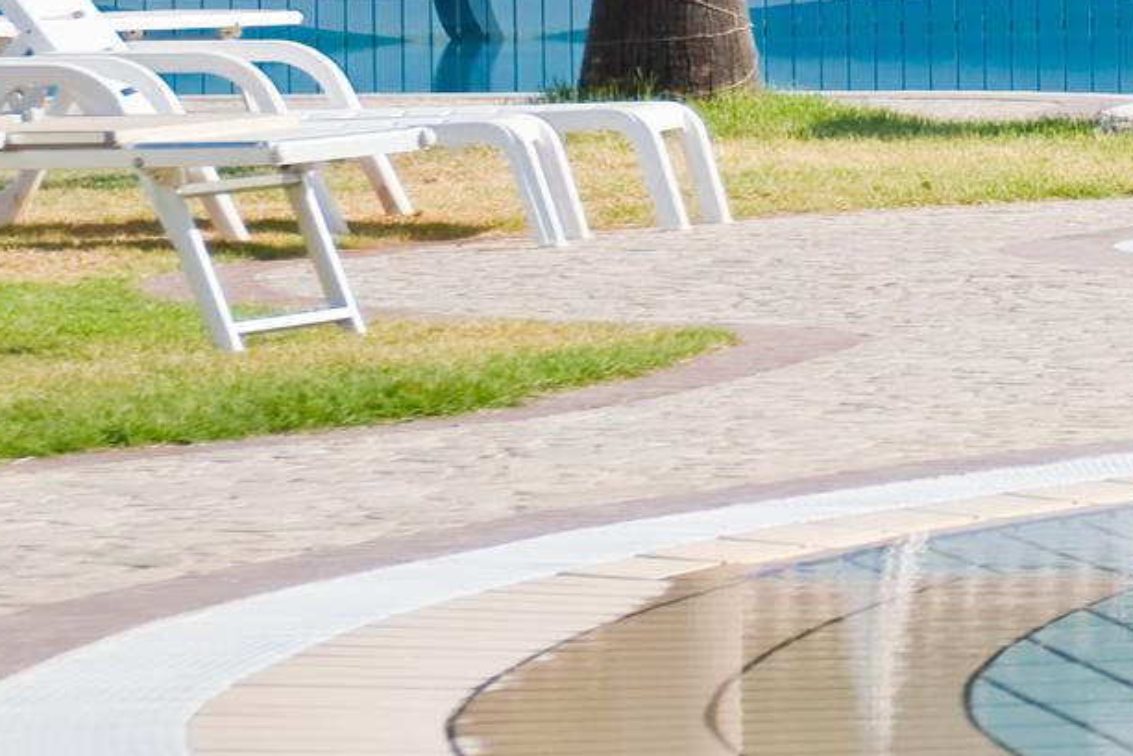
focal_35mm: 330
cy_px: -260
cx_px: 2512
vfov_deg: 4.1
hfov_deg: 6.0
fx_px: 10402
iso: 100
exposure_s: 1/1000
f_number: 3.5
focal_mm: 45
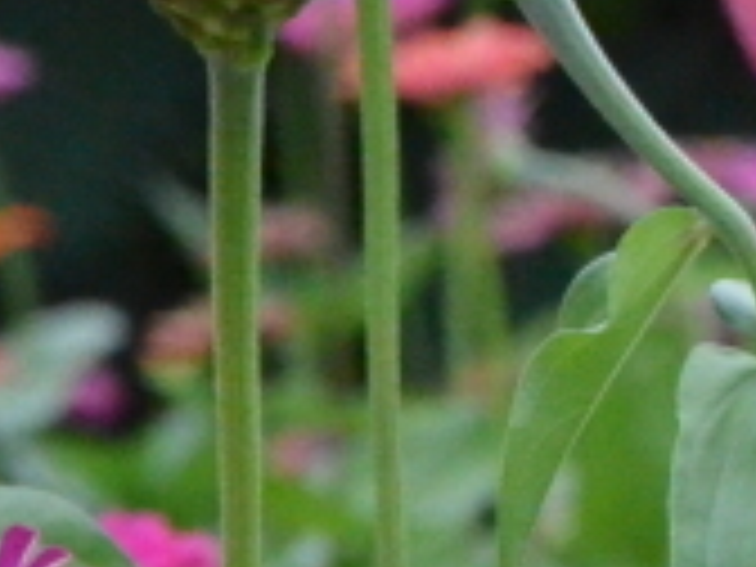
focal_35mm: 919
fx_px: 20069
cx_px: 2056
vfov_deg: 1.6
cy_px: 346
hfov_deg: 2.1
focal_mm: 105
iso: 6400
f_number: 11
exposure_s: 1/1600
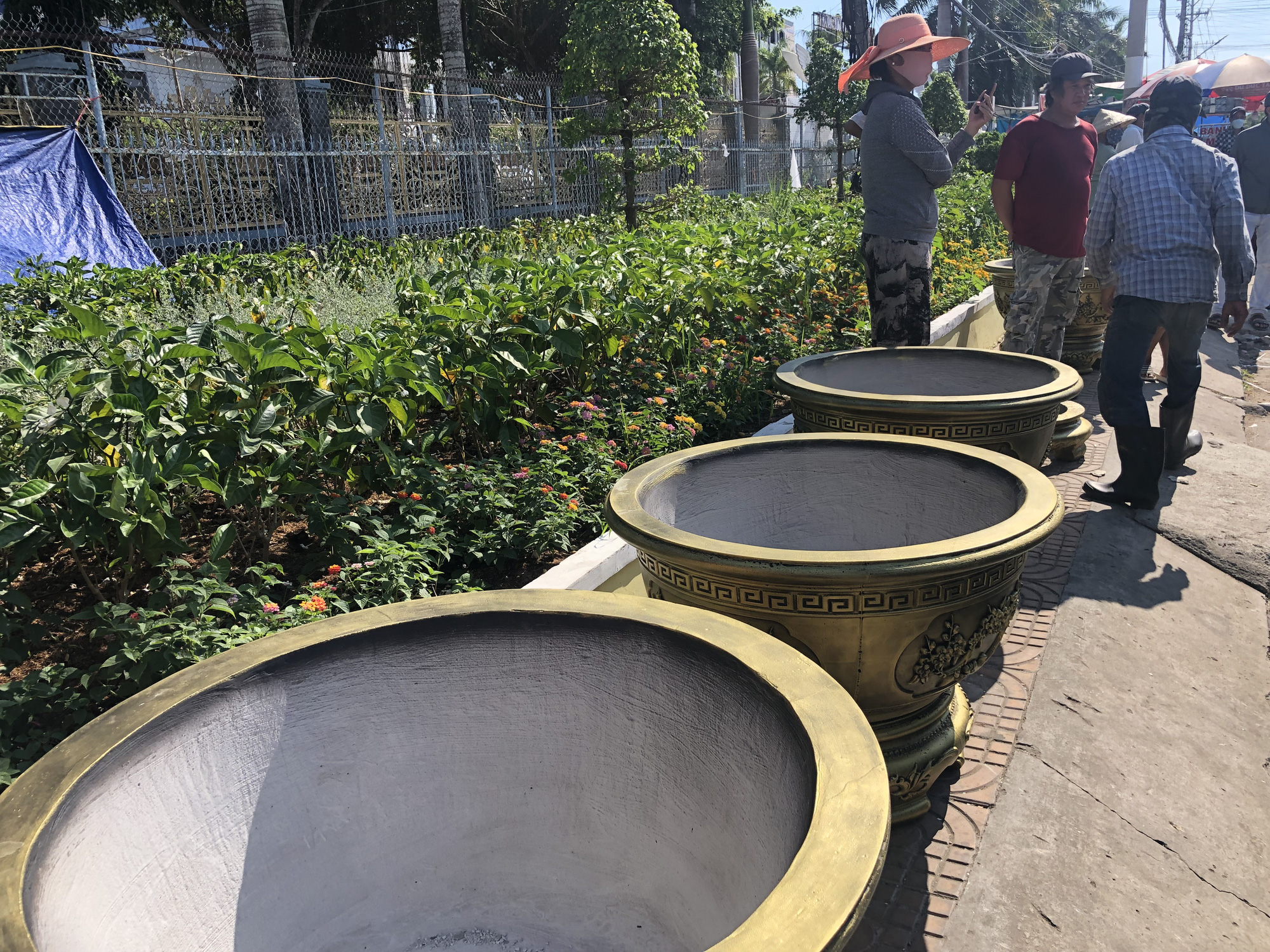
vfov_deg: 49.7
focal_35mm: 28
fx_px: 1027
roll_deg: +4.6
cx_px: 635
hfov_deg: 63.4
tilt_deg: -14.9
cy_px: 476
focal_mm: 4
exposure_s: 1/1263
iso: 20
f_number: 1.8
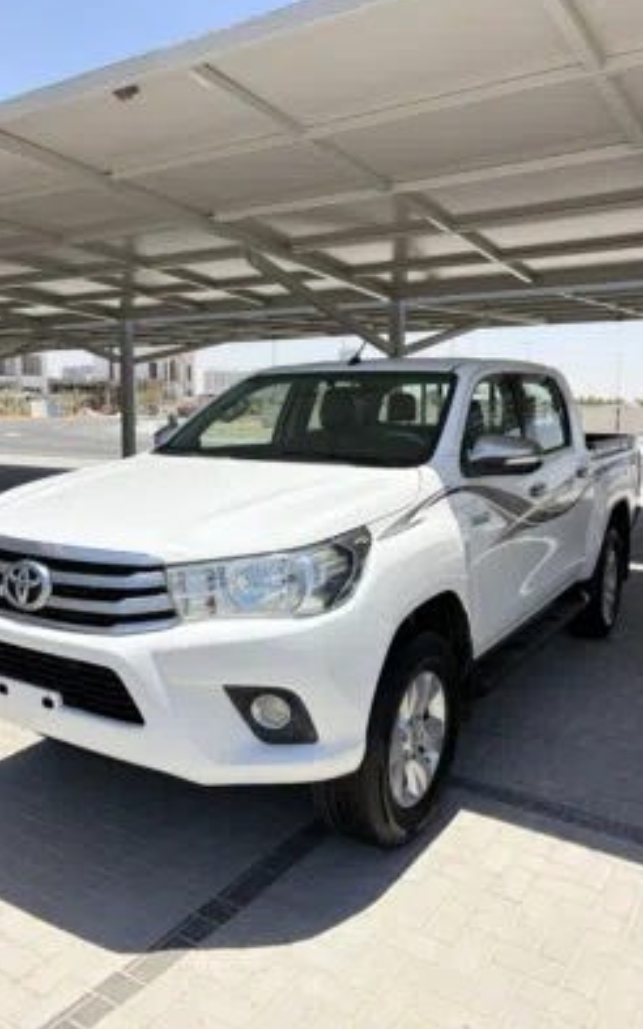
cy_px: 509
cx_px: 308
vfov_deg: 66.5
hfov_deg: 44.5
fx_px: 786
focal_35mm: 28
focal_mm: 5.96
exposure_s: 1/3831
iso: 50
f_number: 1.6
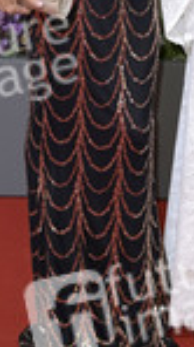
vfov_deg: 12.1
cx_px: 213
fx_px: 1604
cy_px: -47
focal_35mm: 175
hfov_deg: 6.9
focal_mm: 62
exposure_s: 1/250
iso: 640
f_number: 5.6
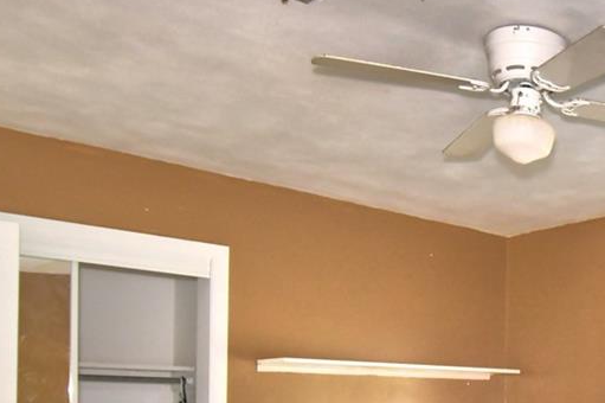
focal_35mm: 47
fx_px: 789
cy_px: 410
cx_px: 671
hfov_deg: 35.6
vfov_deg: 26.9
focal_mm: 10
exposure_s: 1/50
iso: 200
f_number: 4.5
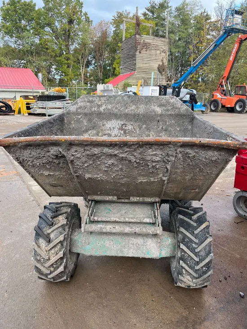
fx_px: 247
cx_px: 124
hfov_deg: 53.1
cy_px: 164
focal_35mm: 26
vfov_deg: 67.3
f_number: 1.6
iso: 40
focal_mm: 5.1
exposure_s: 1/217
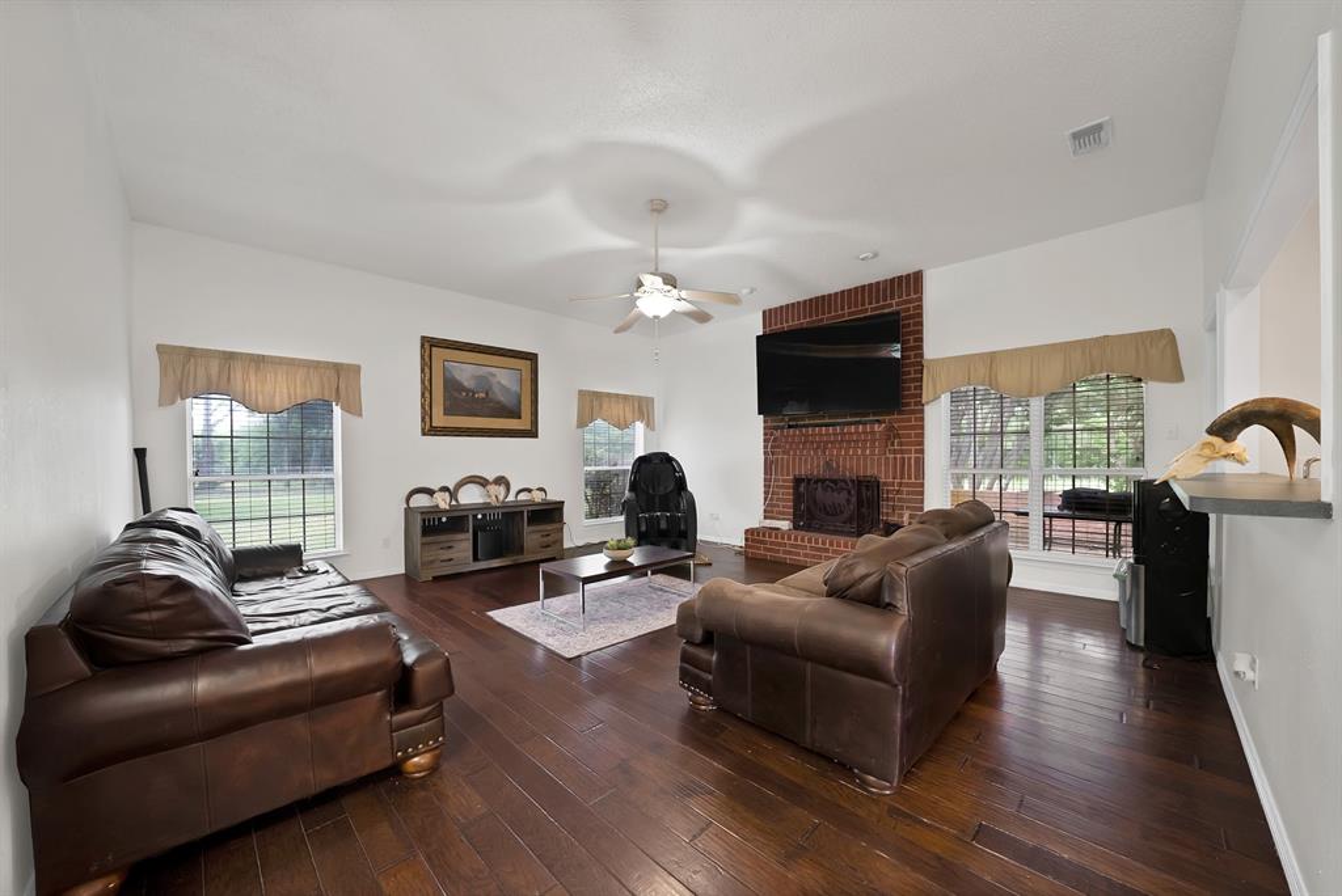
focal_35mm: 12
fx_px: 448
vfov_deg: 90.1
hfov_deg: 112.6
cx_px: 671
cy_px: 448
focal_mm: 12
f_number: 9
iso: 640
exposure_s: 1/1.25
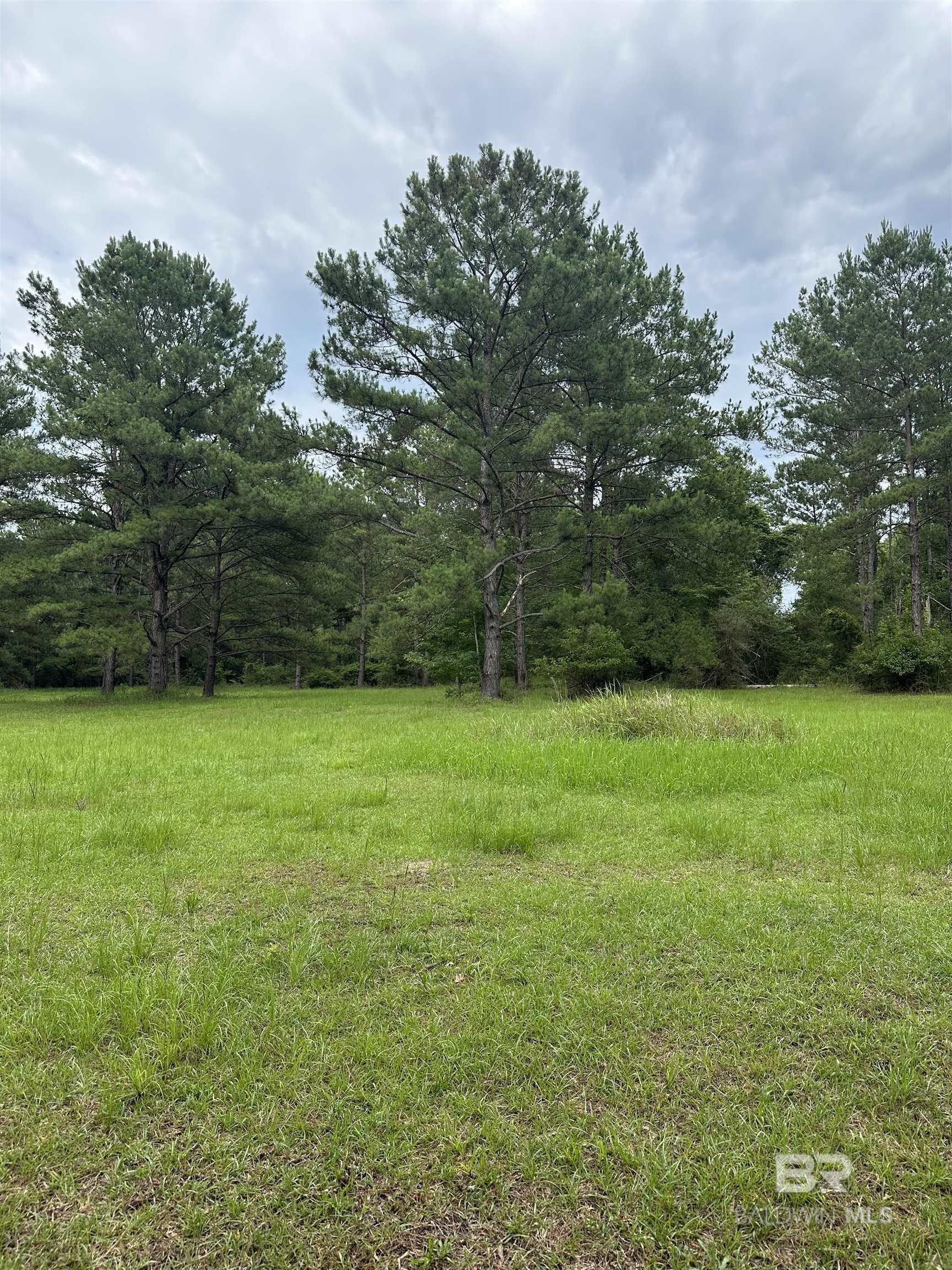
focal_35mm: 24
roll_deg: -2.0
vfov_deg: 71.6
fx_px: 880
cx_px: 476
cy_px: 635
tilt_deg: +5.5
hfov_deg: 56.8
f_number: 1.78
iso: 80
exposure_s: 1/1119
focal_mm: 6.86
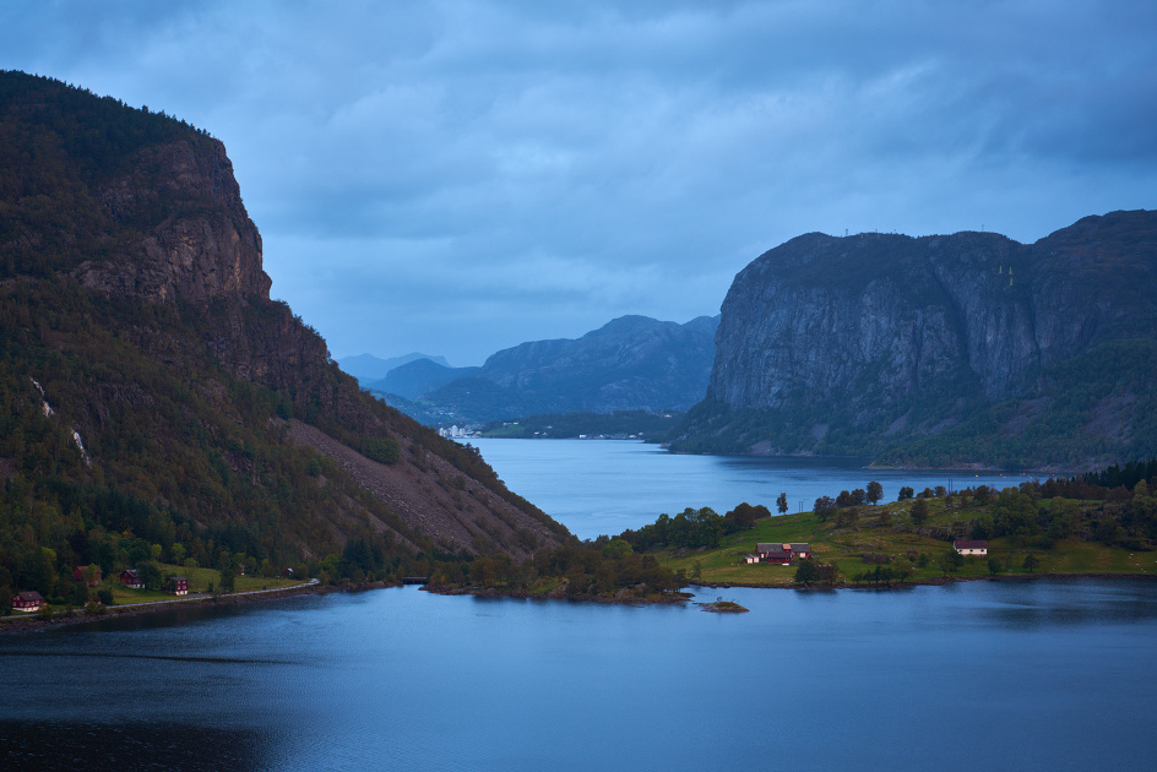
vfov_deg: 15.2
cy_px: 396
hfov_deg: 22.6
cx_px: 560
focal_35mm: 90
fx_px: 2893
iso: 200
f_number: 8
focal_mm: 85
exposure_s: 1/15
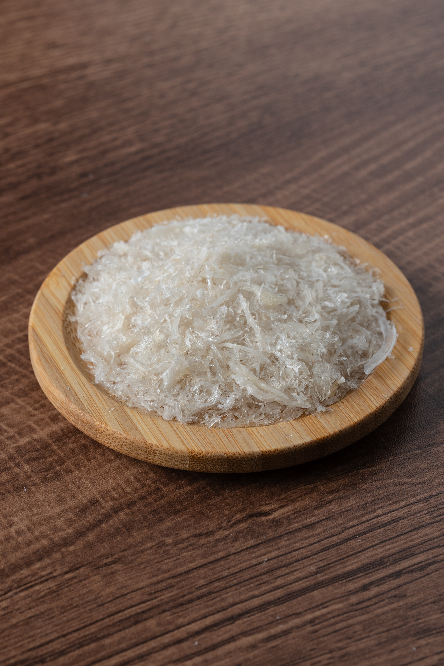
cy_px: 333
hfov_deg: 18.2
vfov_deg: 27.0
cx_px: 222
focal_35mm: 75
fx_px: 1387
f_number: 8
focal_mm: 50
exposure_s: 1/50
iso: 100
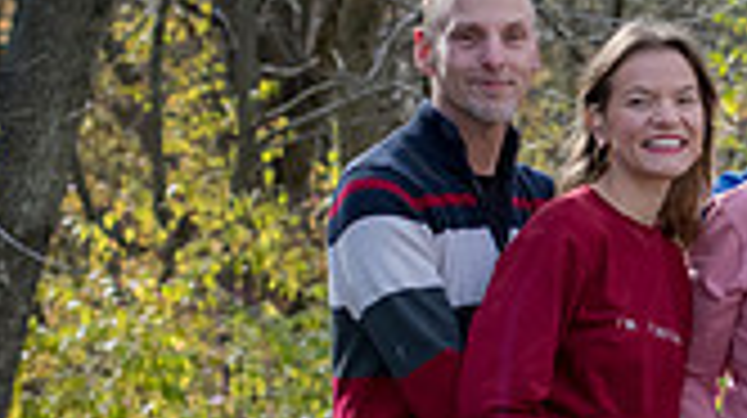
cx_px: 958
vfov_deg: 4.1
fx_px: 5798
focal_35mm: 293
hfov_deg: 7.3
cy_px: 348
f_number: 5
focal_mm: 80
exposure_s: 1/800
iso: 400
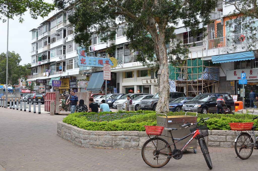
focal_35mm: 42
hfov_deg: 46.5
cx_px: 129
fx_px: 300
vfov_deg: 31.7
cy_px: 86
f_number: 7.1
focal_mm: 28
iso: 200
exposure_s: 1/200
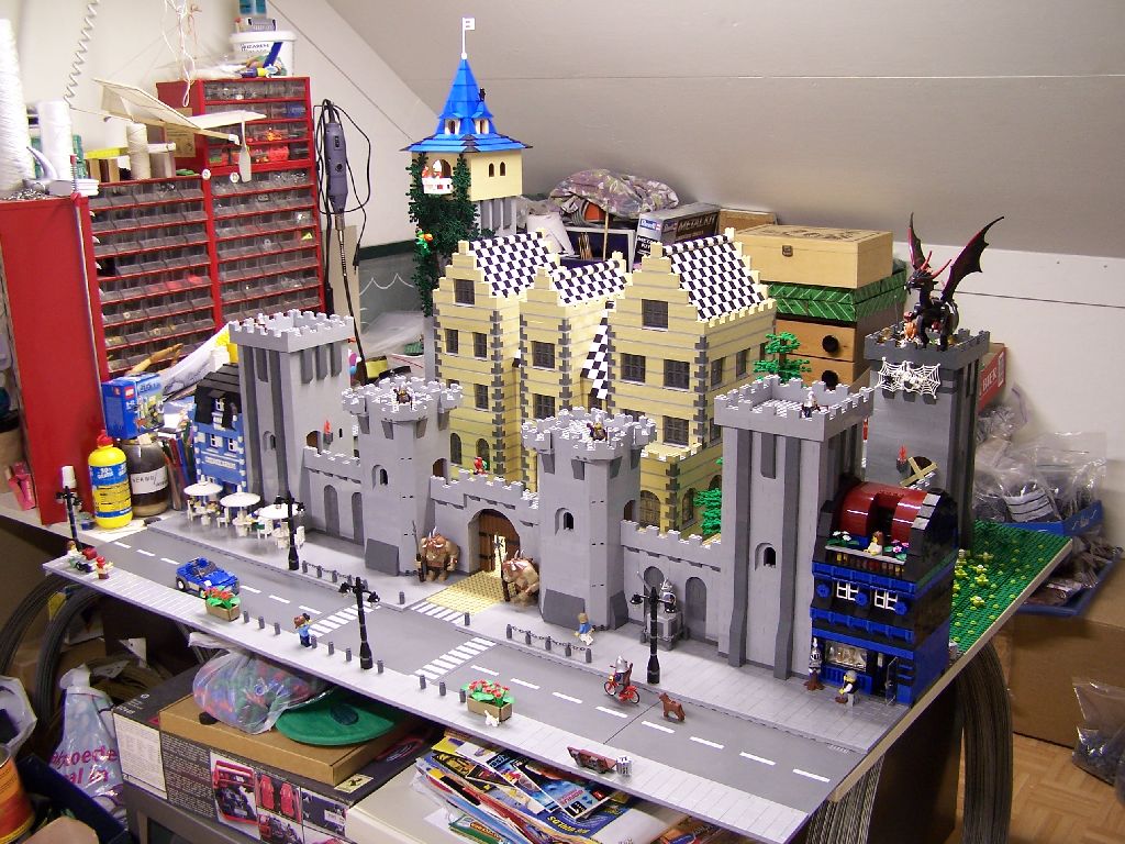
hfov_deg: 49.0
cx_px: 562
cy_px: 422
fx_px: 1235
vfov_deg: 37.7
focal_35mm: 38
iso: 80
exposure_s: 1/6
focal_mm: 6.3
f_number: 2.8
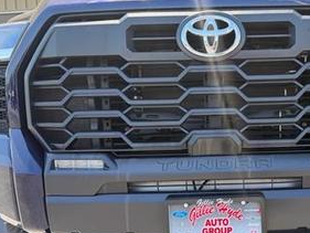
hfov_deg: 42.6
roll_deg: +1.5
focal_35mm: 43
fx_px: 385
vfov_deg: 33.5
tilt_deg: -5.5
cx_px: 228
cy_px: 137
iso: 100
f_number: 1.78
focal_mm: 6.76
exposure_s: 1/461
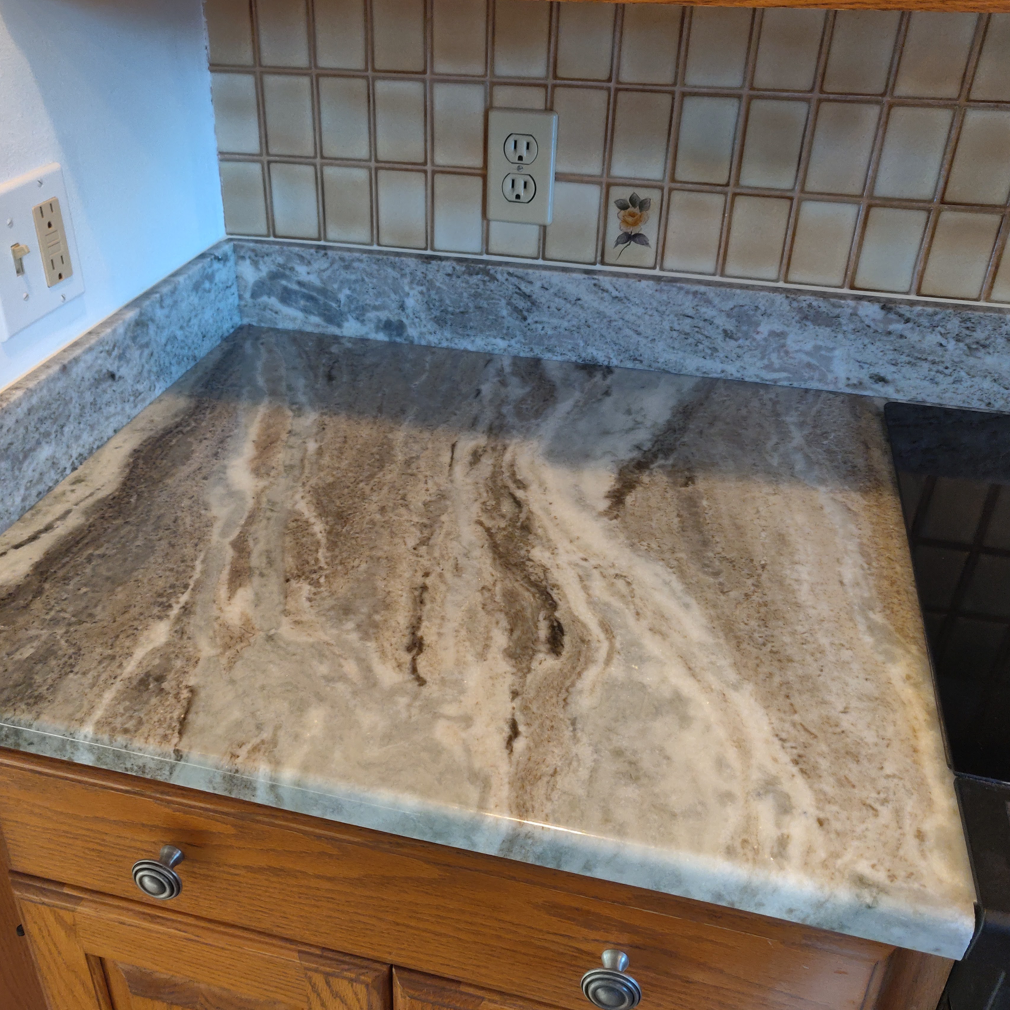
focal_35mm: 30
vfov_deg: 54.0
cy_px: 514
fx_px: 990
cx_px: 428
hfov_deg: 53.8
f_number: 1.7
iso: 500
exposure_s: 1/33
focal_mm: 4.25
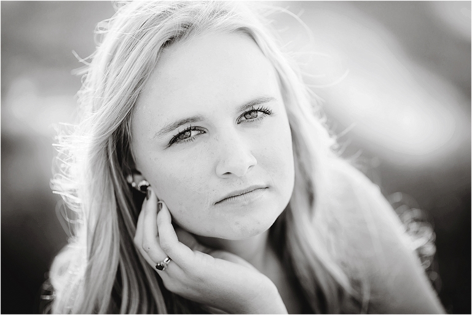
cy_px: 158
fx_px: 1115
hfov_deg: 23.9
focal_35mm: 85
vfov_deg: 16.1
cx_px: 236
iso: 200
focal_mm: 85
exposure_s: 1/800
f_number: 1.8
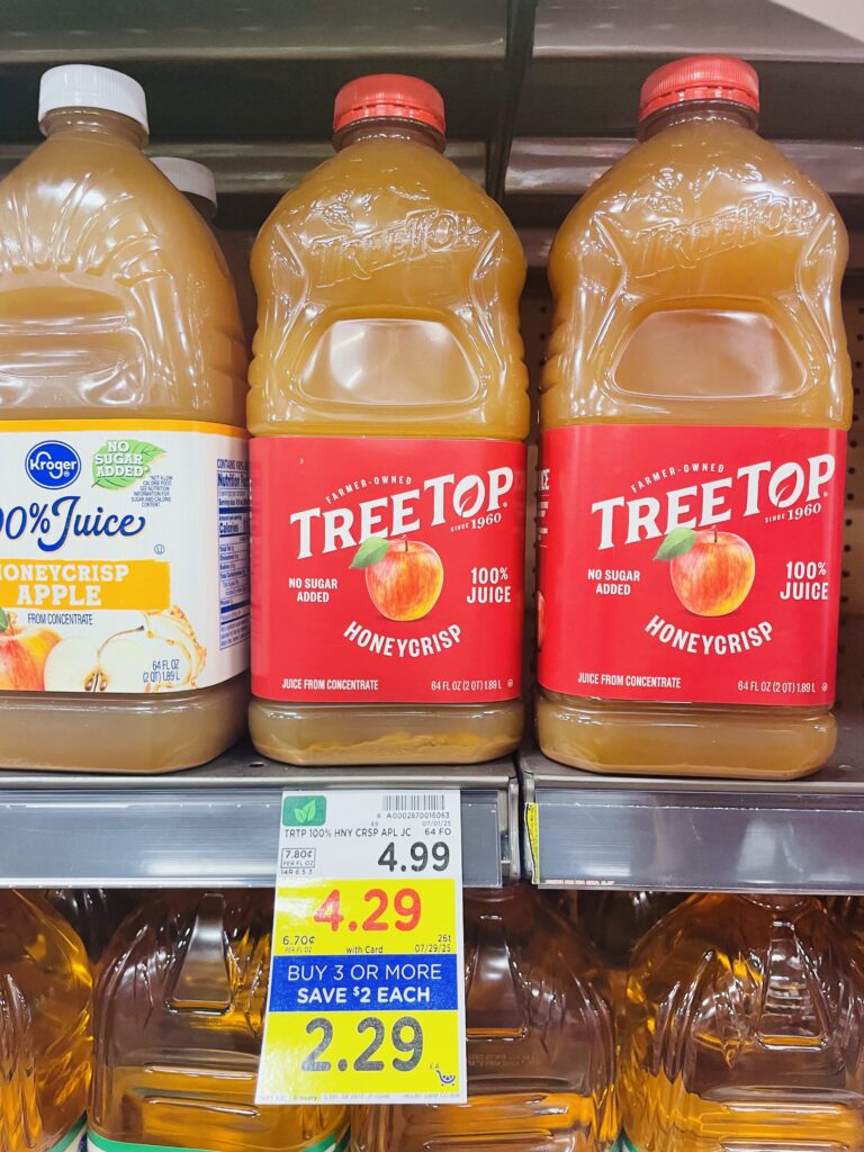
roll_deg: +1.5
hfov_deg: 53.1
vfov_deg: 67.3
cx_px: 432
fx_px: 865
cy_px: 576
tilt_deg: -6.7
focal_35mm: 26
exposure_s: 1/60
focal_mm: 4.2
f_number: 1.6
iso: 125
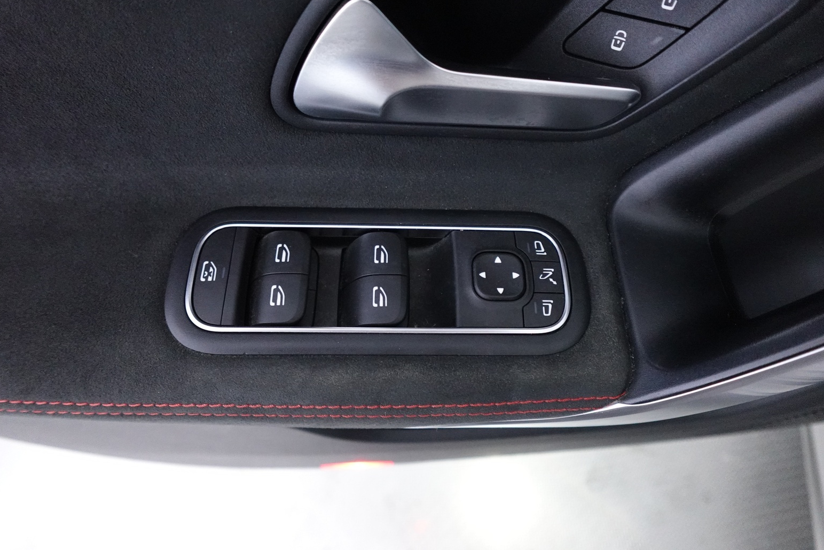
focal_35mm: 21
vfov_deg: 59.5
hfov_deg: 81.2
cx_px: 417
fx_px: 481
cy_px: 278
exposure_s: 1/80
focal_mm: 7.6
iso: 2500
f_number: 2
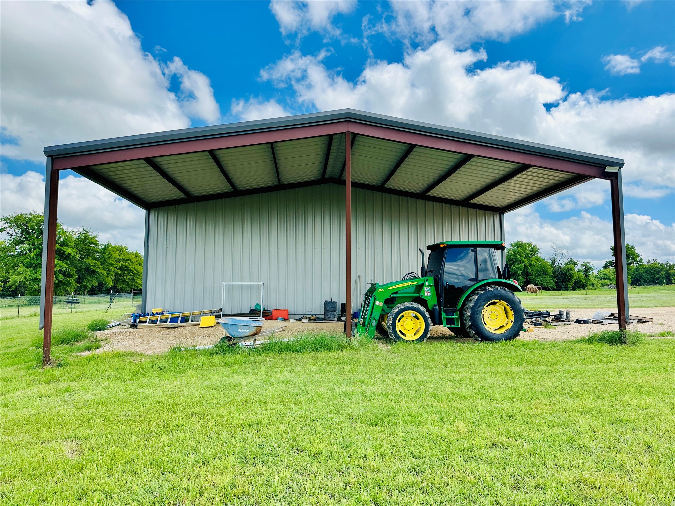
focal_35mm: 24
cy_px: 253
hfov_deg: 71.6
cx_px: 338
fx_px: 468
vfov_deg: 56.8
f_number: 1.78
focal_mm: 6.86
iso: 80
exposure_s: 1/3247
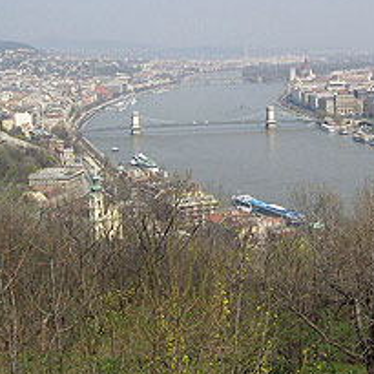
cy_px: 78
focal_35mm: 70
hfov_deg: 24.6
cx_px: 224
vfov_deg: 24.3
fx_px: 856
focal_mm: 6
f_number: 4.8
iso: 80
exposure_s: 1/617
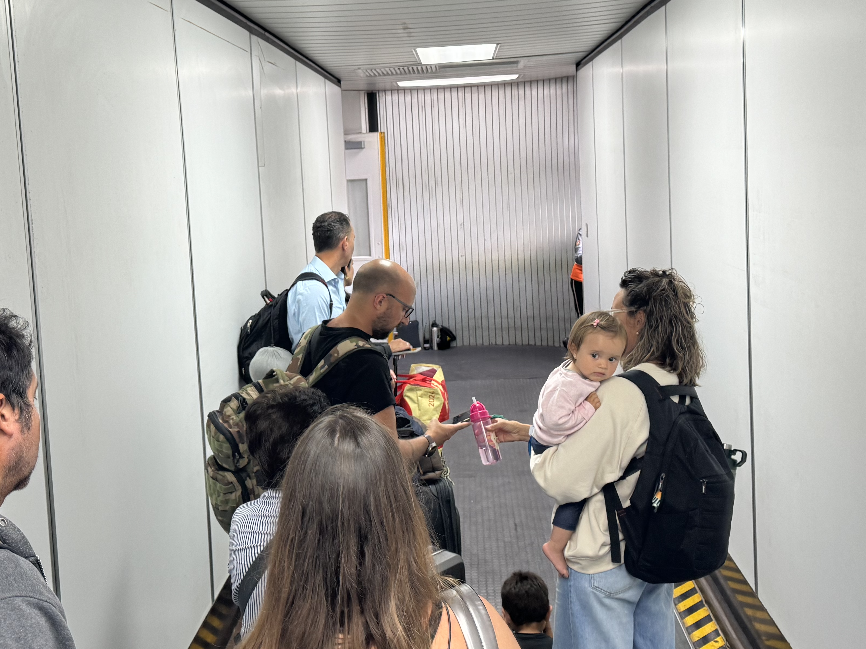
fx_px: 1076
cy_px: 255
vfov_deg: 33.5
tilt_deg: -8.4
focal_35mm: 43
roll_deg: +1.9
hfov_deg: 43.7
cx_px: 365
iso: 125
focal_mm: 6.76
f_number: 1.78
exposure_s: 1/60
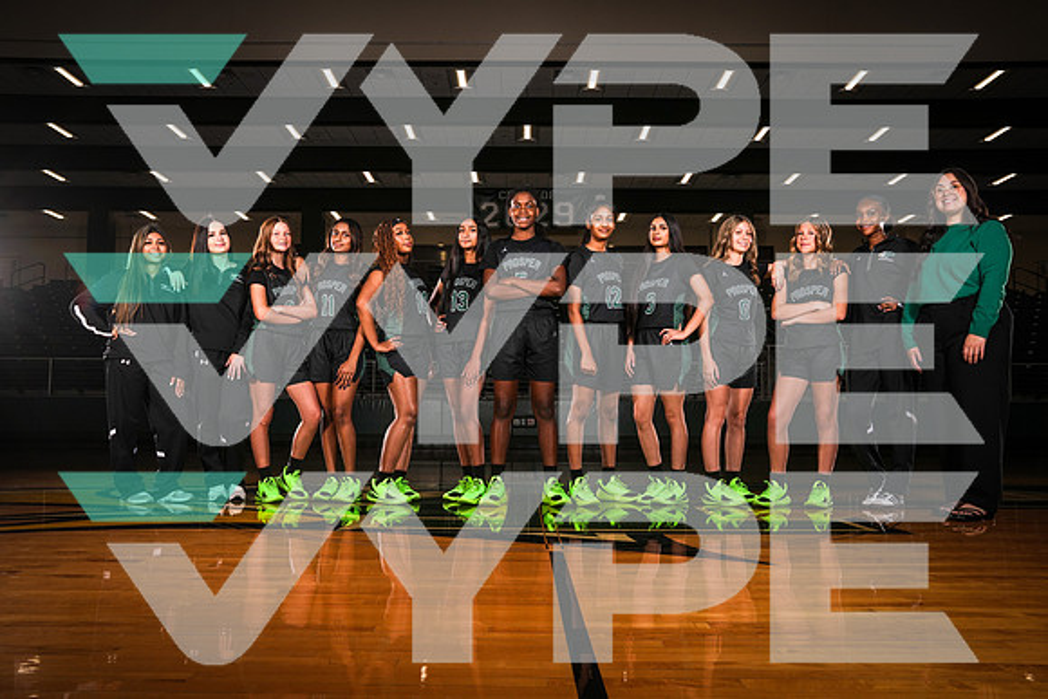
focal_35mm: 31
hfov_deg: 60.3
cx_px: 524
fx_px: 903
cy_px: 350
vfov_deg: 42.3
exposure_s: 1/250
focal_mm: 31
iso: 400
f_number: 8
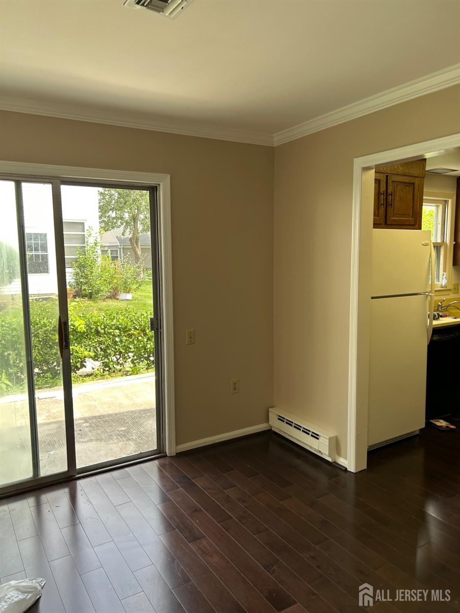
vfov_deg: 67.3
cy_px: 306
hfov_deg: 53.1
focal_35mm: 26
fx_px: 461
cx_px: 230
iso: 32
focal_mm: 5.7
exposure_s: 1/126
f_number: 1.5
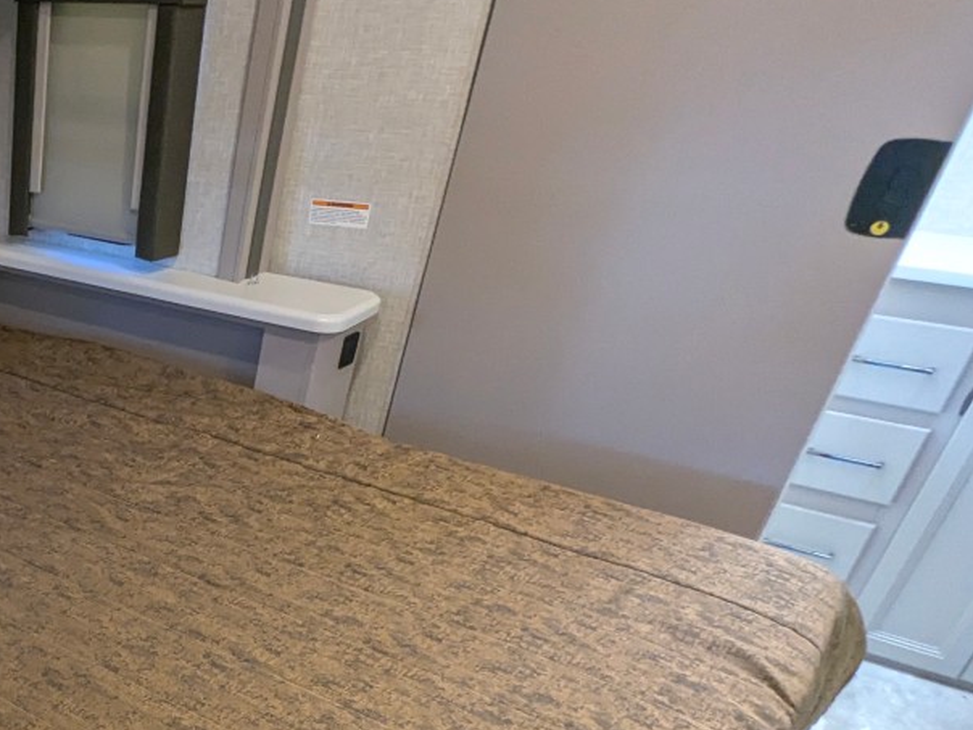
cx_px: -118
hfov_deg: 39.9
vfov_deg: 36.3
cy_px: 654
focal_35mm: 37
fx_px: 1040
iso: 309
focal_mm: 2.35
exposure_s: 1/81.2
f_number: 2.2
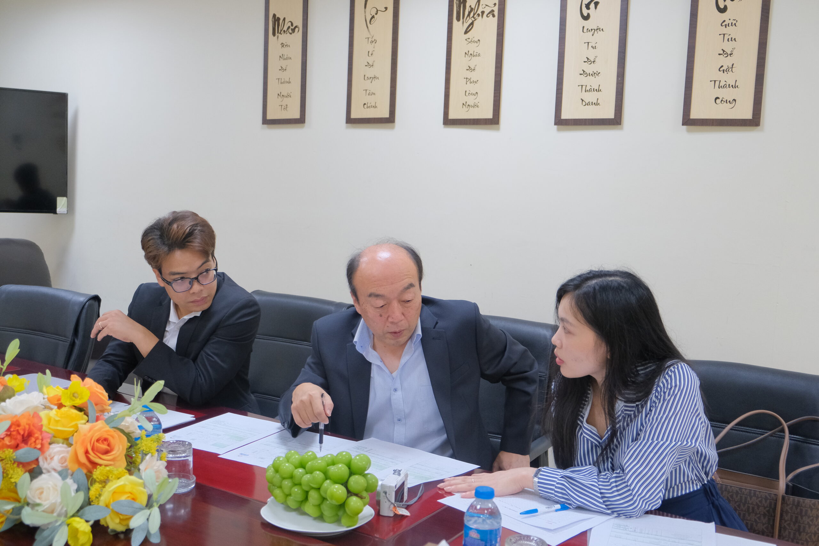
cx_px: 410
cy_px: 273
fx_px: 819
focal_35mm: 36
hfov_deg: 53.1
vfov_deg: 36.9
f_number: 3.2
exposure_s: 1/100
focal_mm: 24.3
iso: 2000
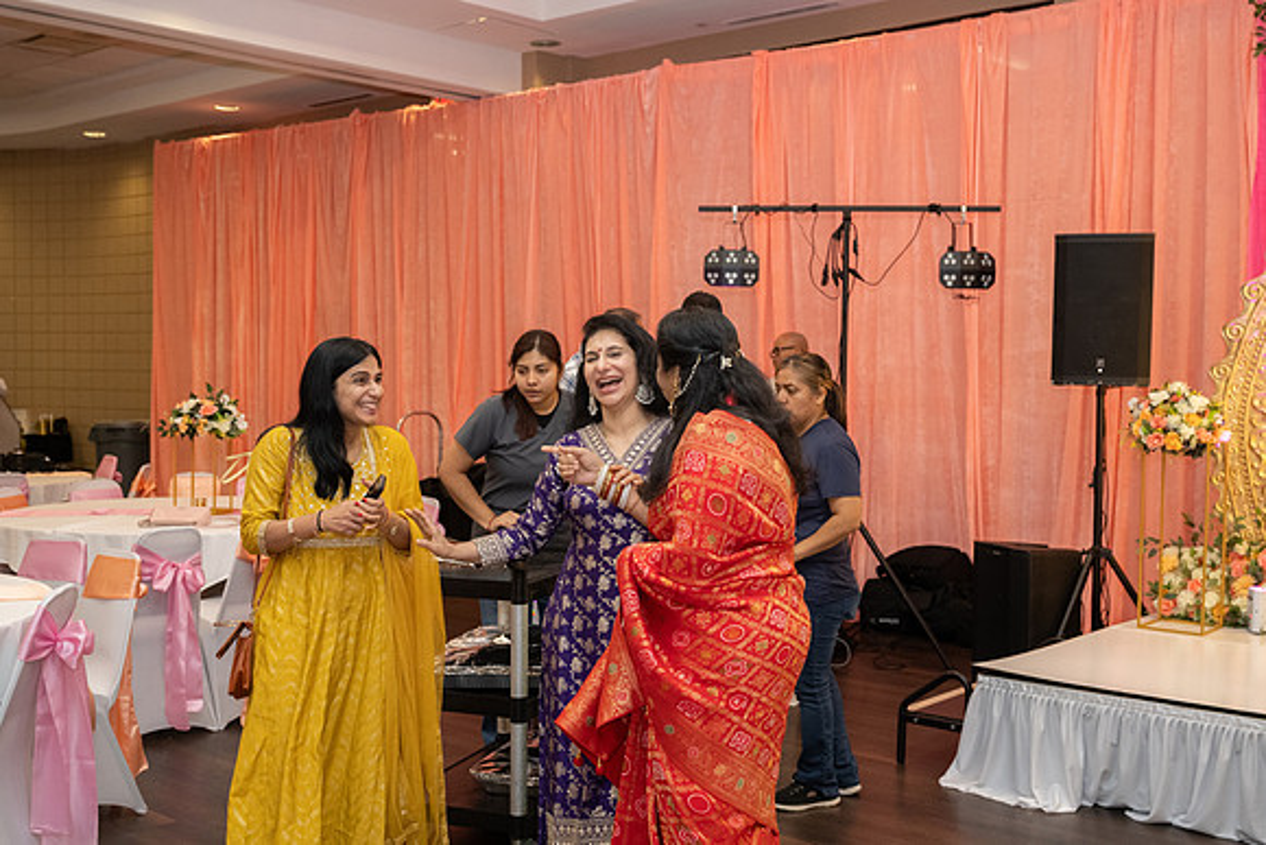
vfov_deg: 33.0
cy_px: 422
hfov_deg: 47.9
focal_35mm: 40
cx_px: 633
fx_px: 1424
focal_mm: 39
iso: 1600
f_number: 4.5
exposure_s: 1/160
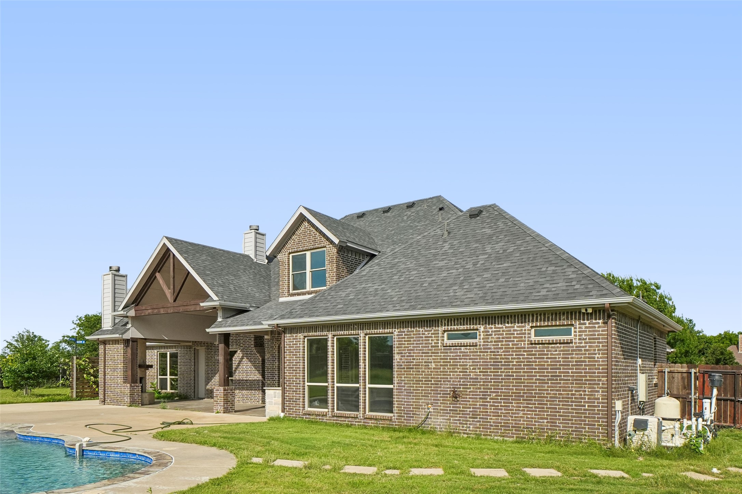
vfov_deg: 53.1
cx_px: 371
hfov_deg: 73.7
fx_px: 495
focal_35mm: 24
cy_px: 247
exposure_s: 1/1600
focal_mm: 16
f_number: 8
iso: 400
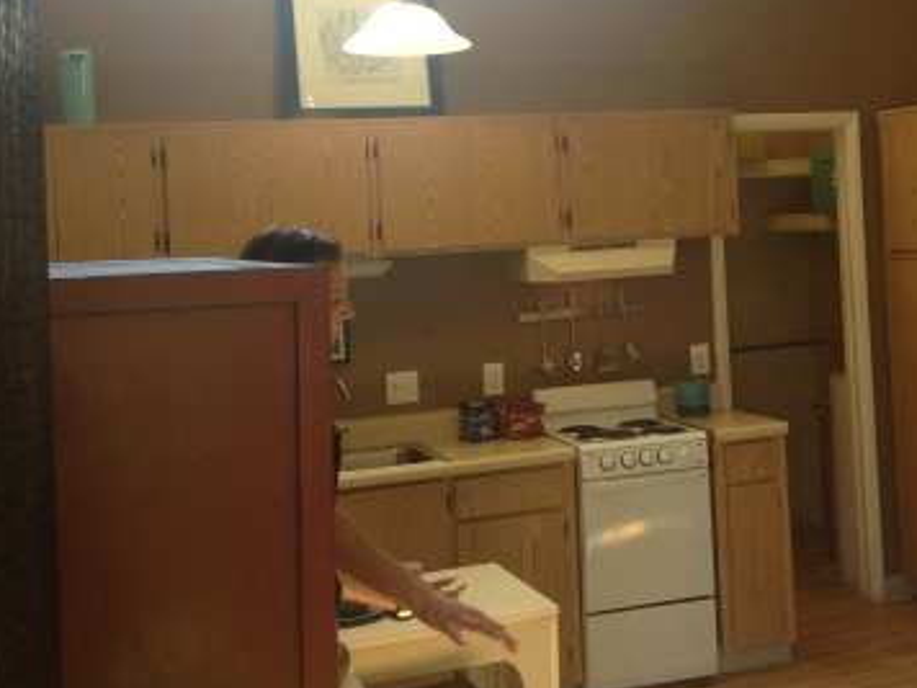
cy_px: 178
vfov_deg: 23.1
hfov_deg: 30.0
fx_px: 1669
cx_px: 726
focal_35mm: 63
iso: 64
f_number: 2.4
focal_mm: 4.28
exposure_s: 1/60
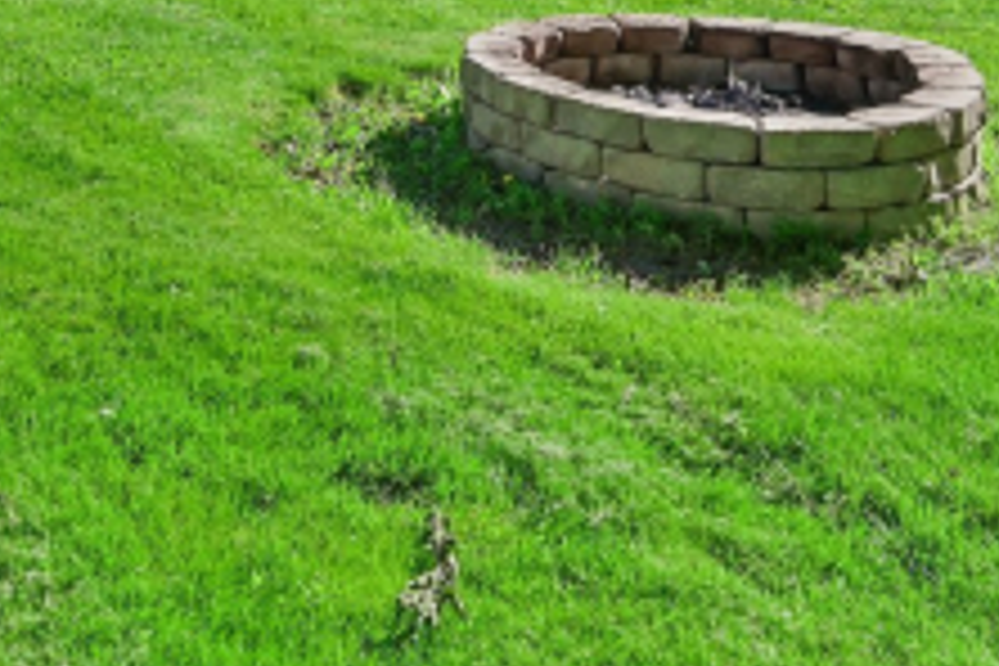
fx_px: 1498
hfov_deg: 36.6
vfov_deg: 21.2
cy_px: -328
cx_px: 346
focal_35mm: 54
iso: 100
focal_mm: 16
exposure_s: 1/200
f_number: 8
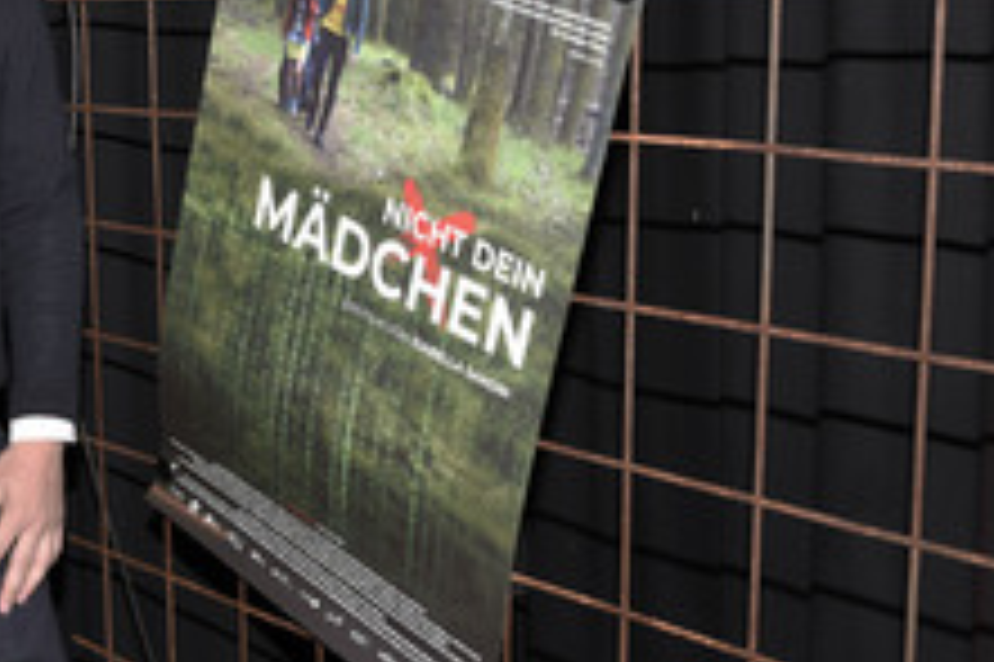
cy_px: 225
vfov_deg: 22.1
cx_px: 290
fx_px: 1683
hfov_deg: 32.5
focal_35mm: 61
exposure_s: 1/125
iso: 160
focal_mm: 30
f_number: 6.3
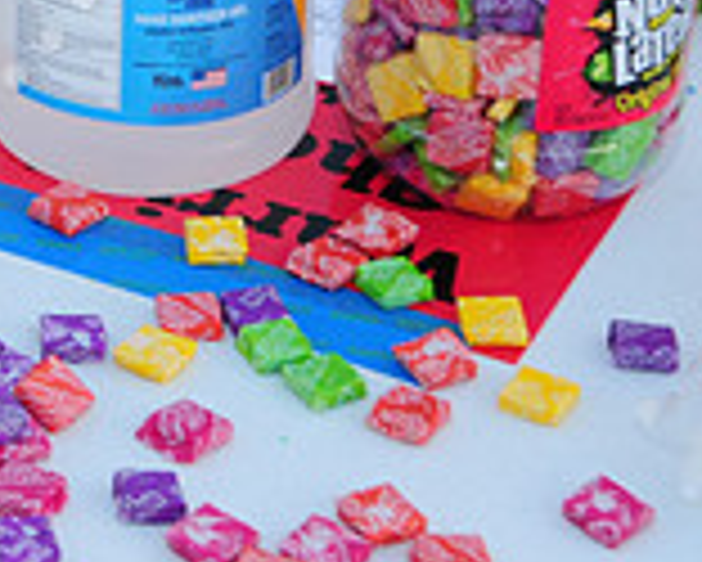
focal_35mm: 262
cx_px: -261
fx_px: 5447
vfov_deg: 5.9
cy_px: -243
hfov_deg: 7.3
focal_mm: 75
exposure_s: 1/60
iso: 1250
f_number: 8
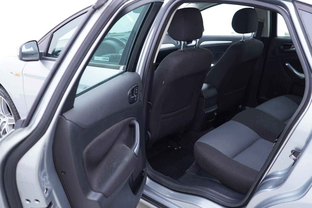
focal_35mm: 36
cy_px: 104
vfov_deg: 36.9
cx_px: 156
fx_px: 312
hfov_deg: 53.1
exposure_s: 1/40
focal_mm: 24
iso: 200
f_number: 2.8
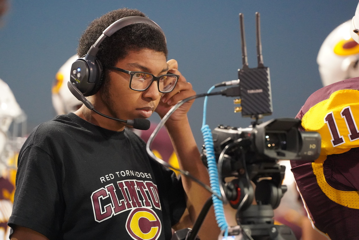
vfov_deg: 6.9
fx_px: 1995
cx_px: 180
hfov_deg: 10.3
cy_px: 120
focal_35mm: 200
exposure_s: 1/250
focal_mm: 200
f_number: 4
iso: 12800
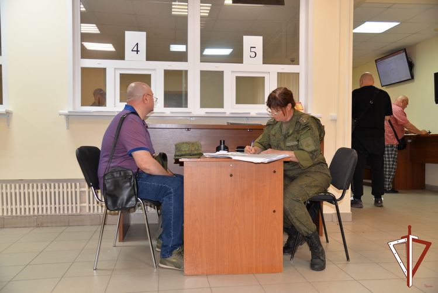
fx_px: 389
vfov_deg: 41.1
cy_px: 146
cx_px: 219
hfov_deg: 58.7
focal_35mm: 32
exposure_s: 1/60
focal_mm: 32
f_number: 4
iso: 400
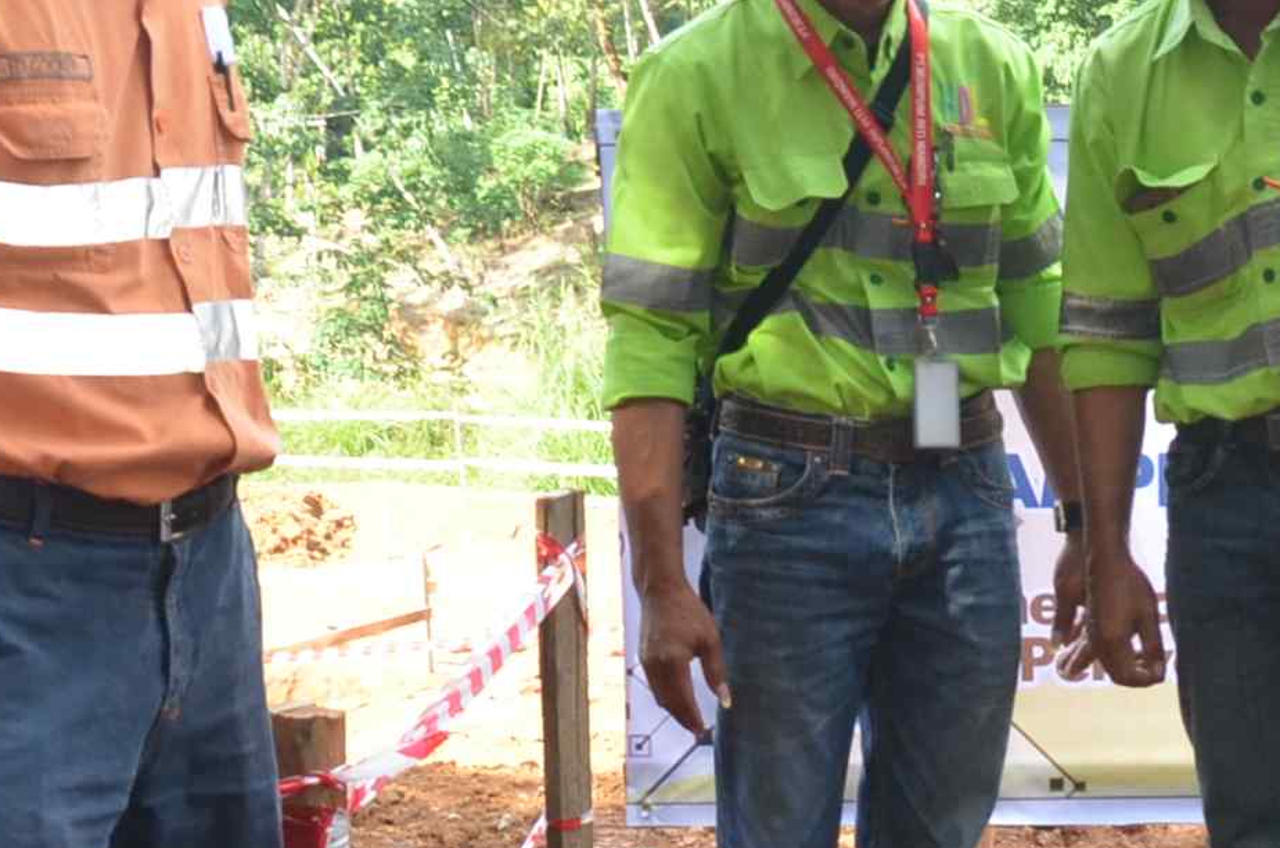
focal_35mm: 126
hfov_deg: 15.9
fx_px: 4471
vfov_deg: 10.6
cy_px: 1052
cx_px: 1391
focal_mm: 21
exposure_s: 1/250
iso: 640
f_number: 5.6
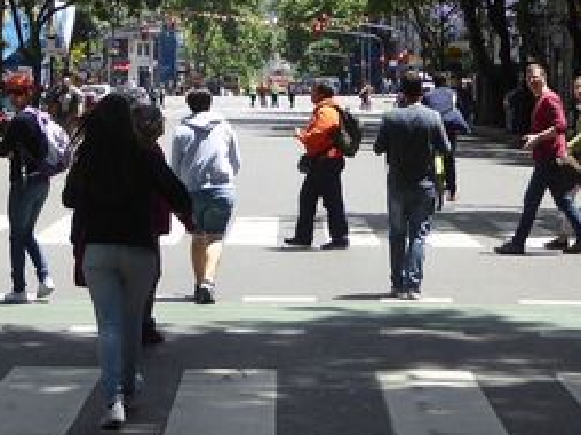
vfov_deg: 10.1
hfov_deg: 13.6
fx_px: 2431
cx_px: 167
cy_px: -71
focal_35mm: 145
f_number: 3.9
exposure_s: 1/320
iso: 80
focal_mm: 7.8
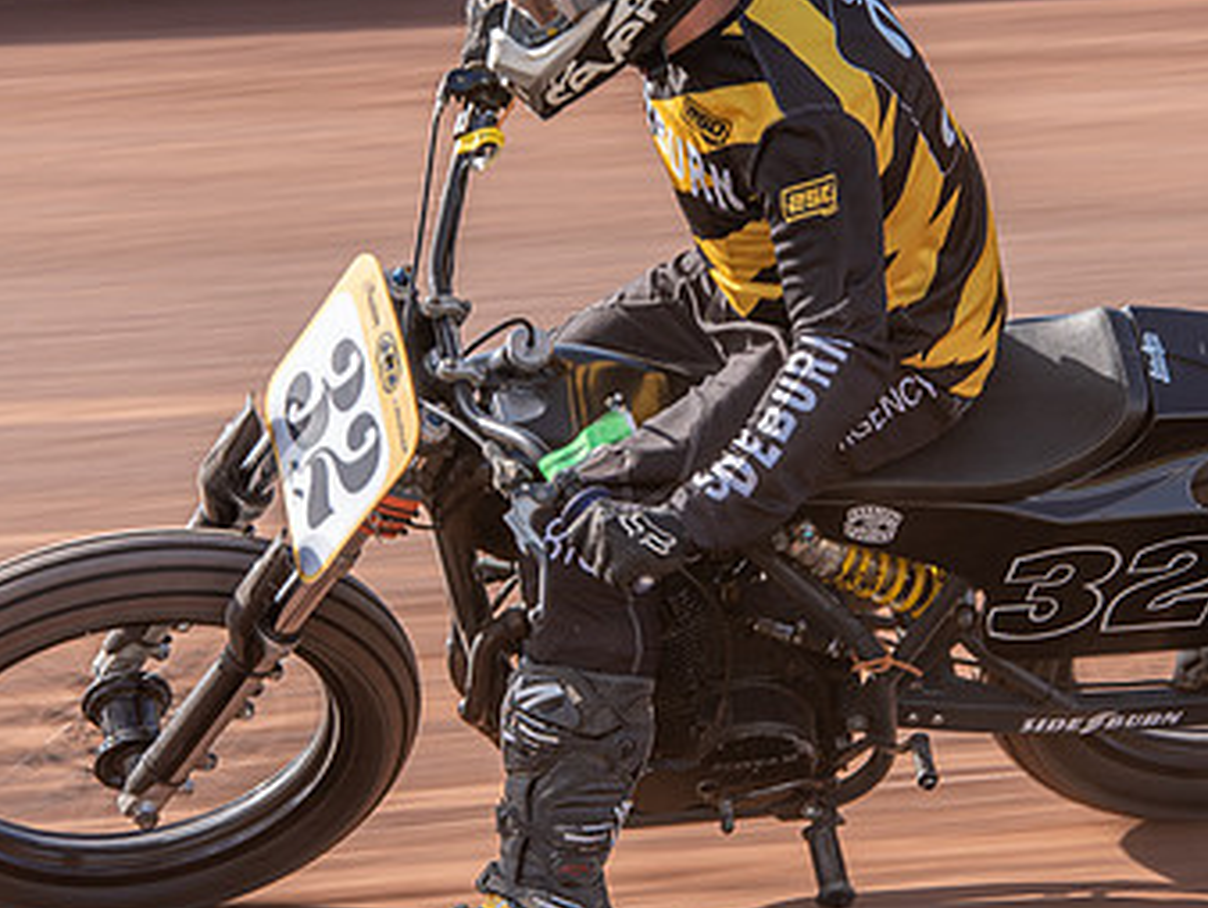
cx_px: 713
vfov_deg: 5.9
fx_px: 8870
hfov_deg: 7.8
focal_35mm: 254
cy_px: 318
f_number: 8
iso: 140
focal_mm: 140
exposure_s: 1/125
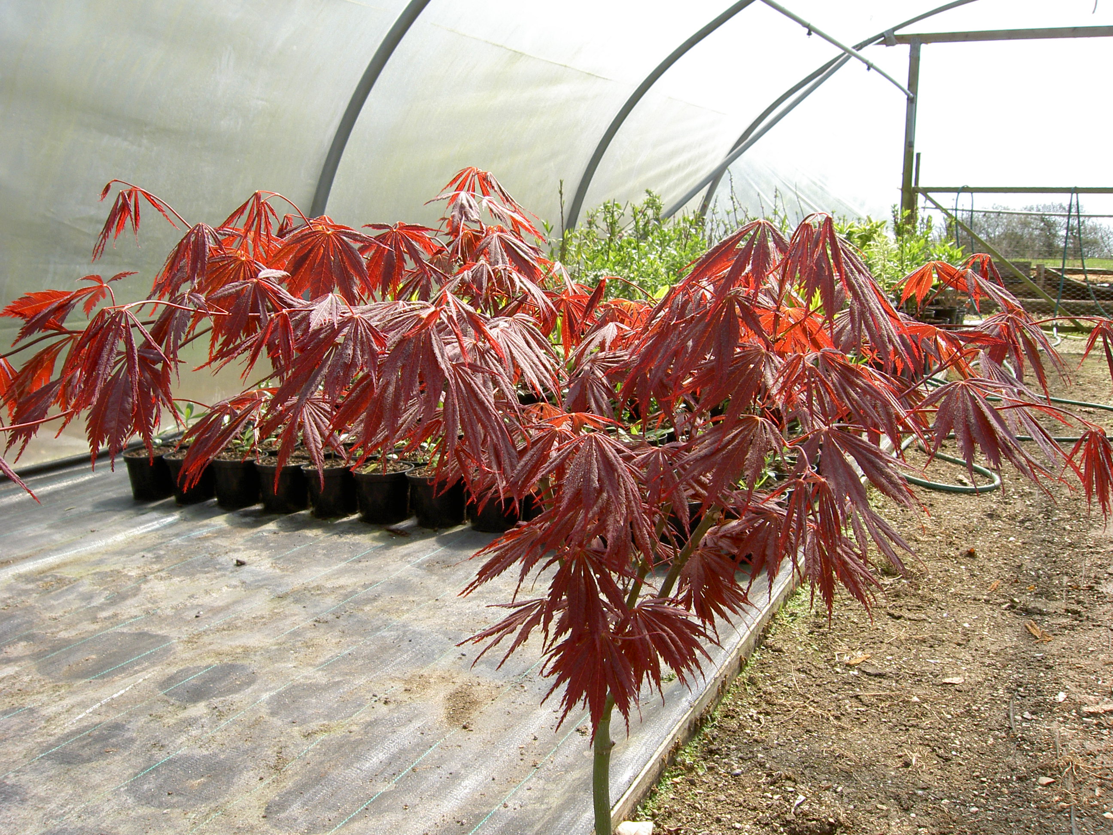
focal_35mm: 34
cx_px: 556
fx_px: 1093
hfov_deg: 54.0
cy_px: 418
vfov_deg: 41.8
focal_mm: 5.6
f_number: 4.7
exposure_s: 1/160
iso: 50
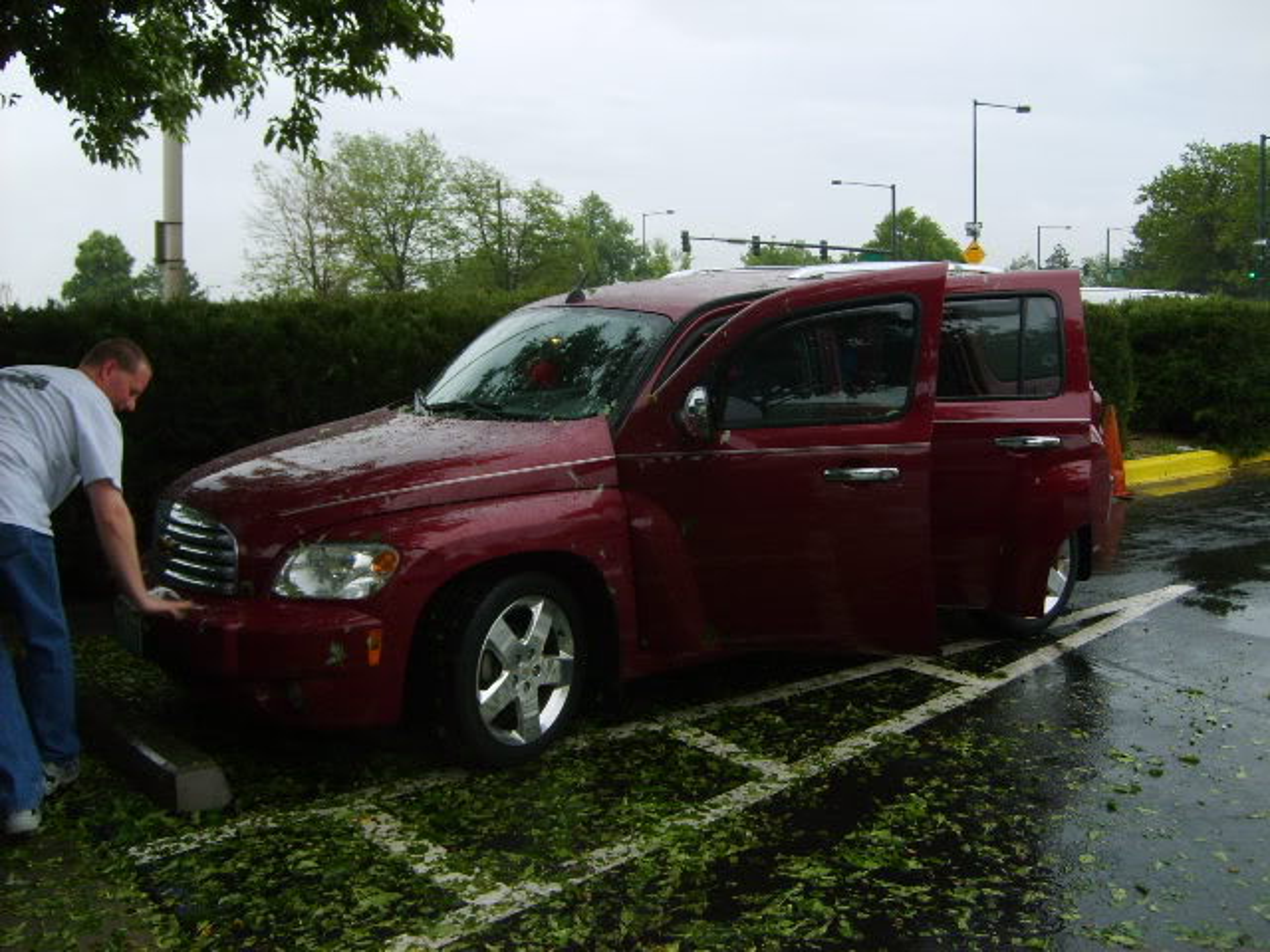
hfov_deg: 52.6
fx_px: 1284
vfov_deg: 40.7
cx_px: 635
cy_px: 476
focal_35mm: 35
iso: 50
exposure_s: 1/60
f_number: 2.8
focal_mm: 5.8
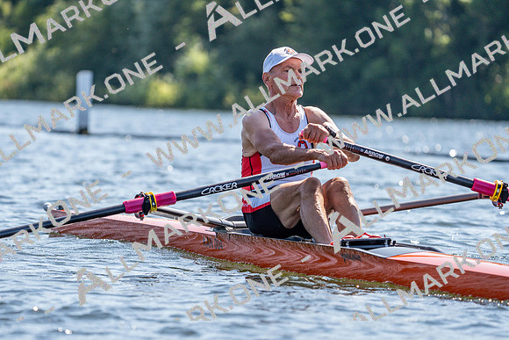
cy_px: 170
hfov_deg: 7.0
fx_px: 4172
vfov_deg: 4.7
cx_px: 254
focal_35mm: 295
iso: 320
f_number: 5.6
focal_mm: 295
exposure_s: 1/1600
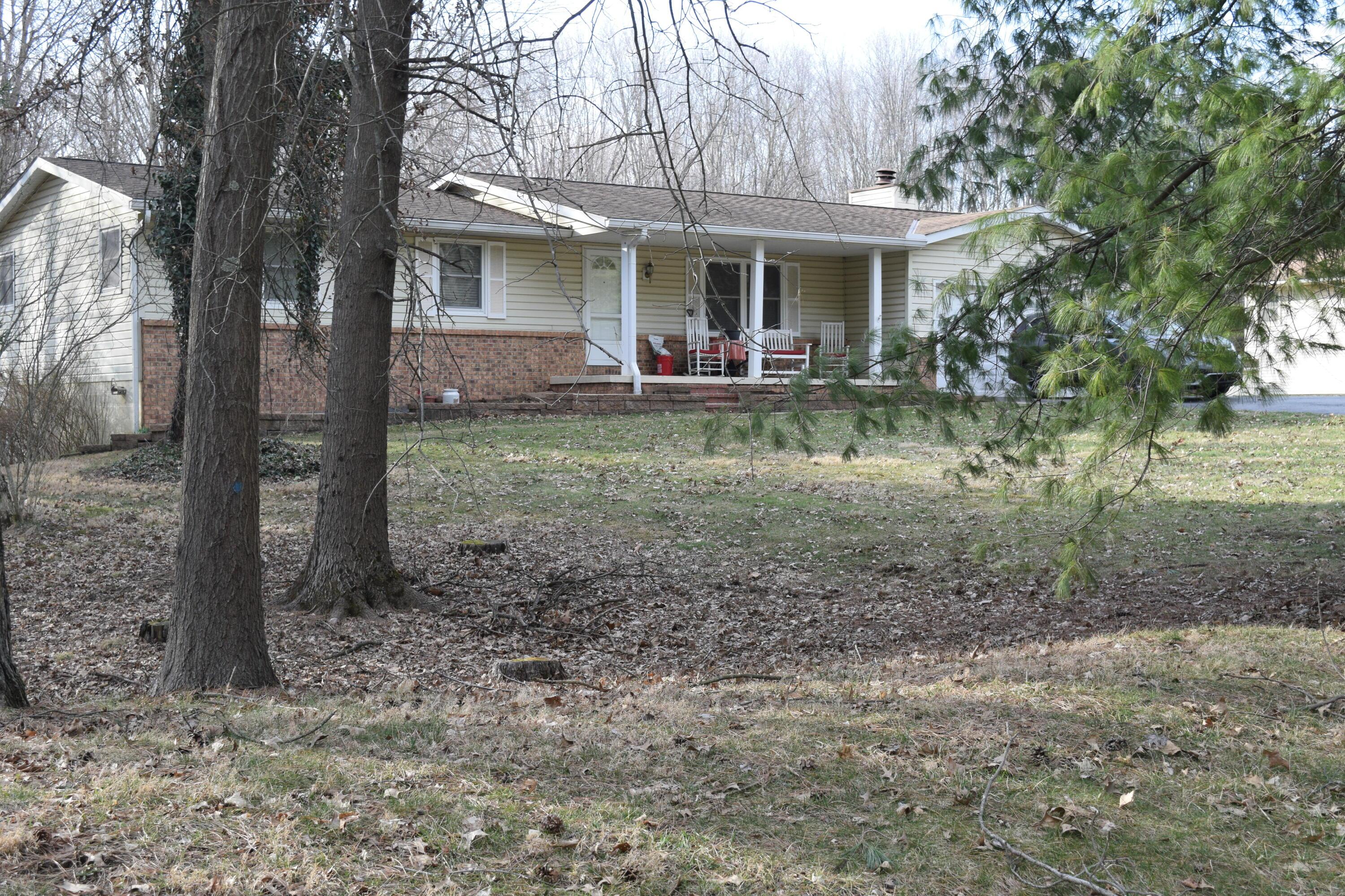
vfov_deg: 26.5
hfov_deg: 38.9
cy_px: 448
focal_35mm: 51
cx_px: 672
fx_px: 1905
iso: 400
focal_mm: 34
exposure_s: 1/250
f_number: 8
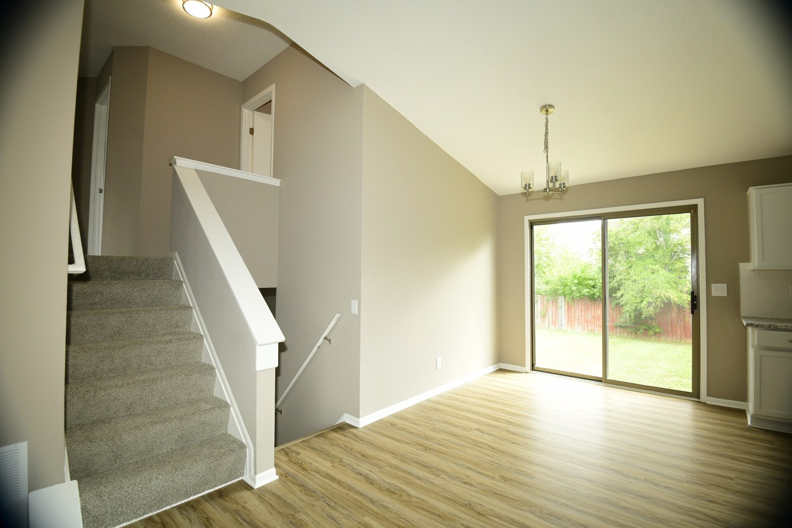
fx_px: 352
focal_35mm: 16
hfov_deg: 96.7
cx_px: 396
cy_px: 264
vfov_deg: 73.7
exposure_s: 1/40
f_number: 6.3
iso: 1000
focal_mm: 16
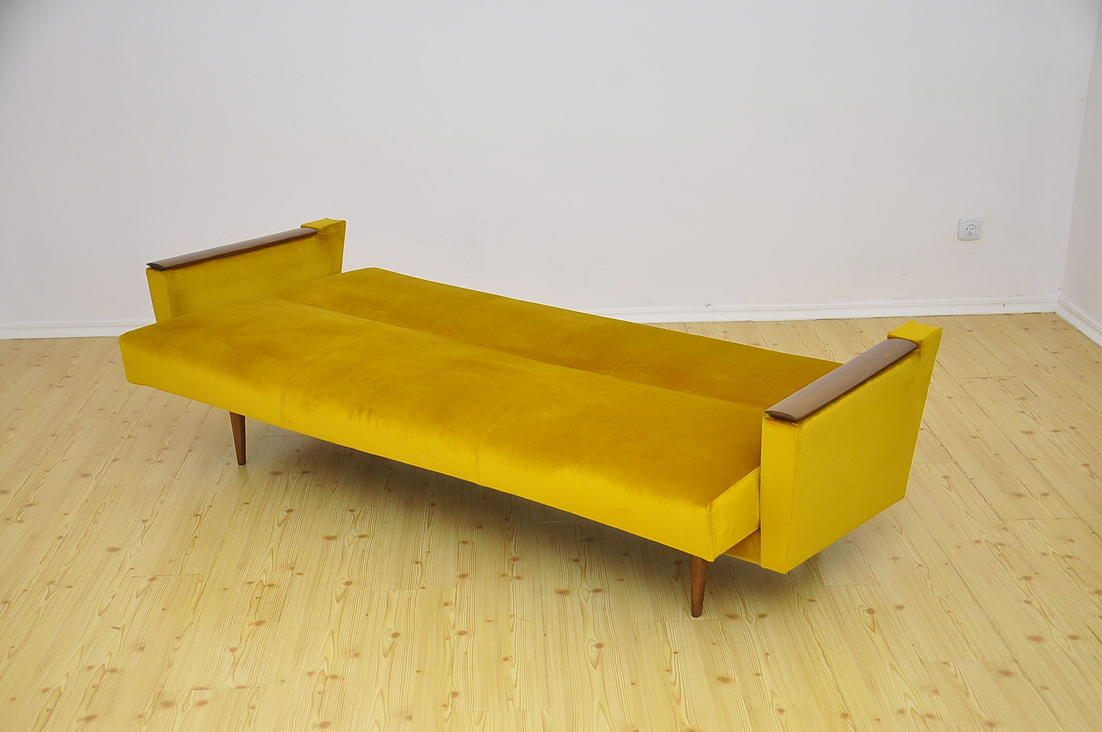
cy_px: 366
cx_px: 551
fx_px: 1468
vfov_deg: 28.0
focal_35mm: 48
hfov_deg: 41.2
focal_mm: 32
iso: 400
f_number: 4.2
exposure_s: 1/160
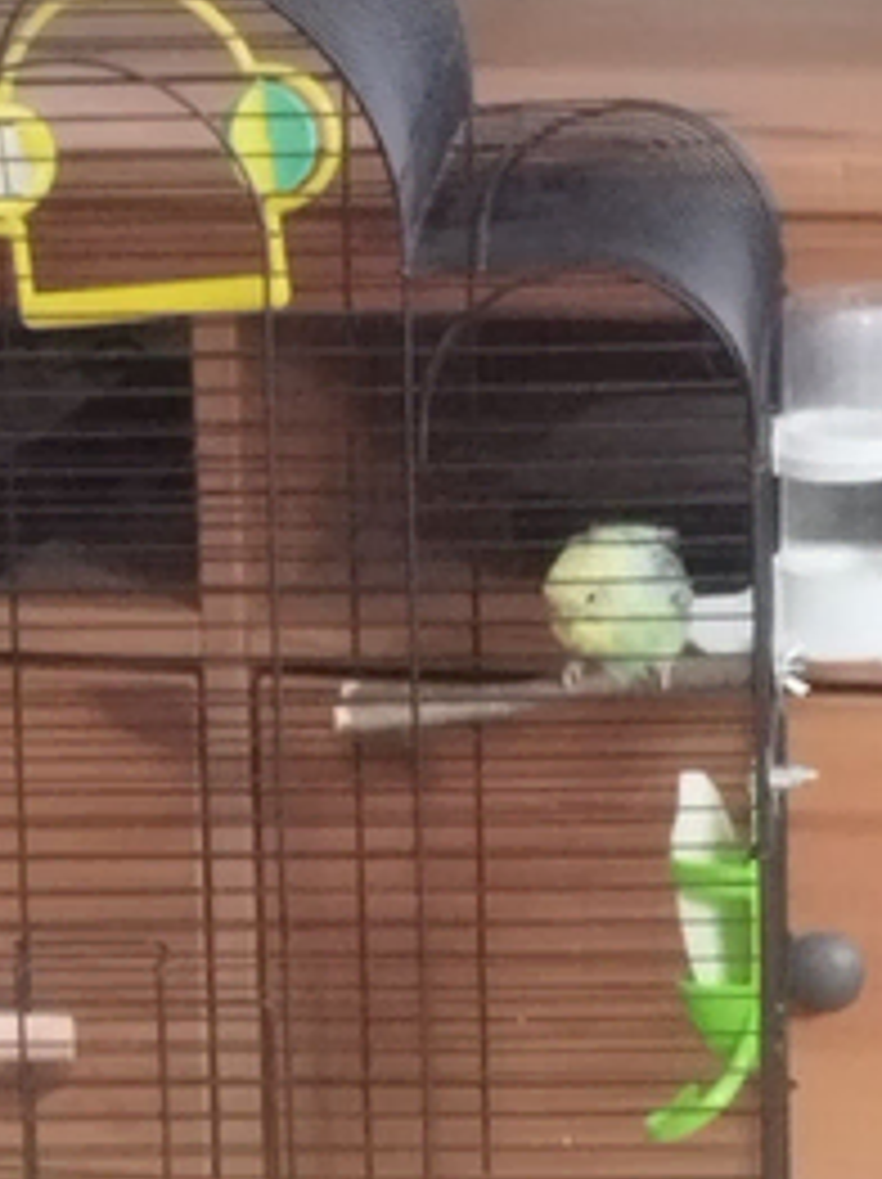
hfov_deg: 32.1
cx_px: 362
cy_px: 691
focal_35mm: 45
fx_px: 1531
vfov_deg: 42.0
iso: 320
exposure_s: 1/25
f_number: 1.89
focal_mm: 5.95
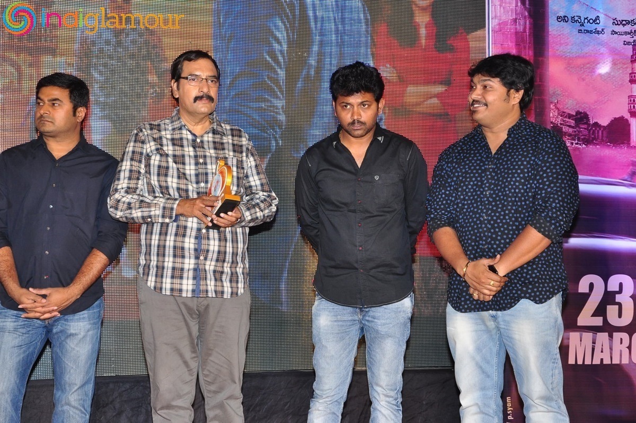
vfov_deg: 20.1
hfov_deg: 29.9
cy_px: 212
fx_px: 1191
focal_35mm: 68
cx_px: 318
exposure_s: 1/125
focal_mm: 45
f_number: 6.3
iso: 400
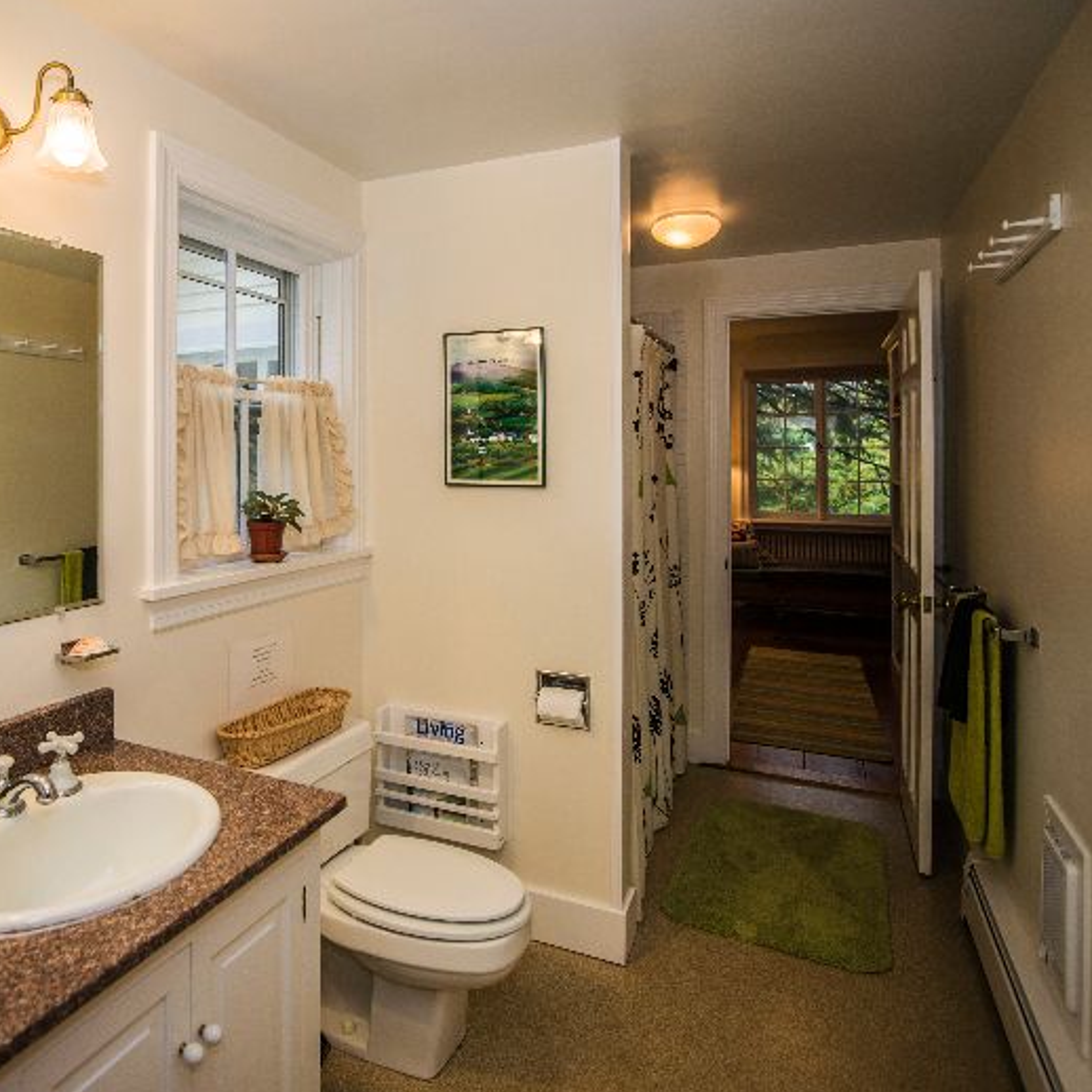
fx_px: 749
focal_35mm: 21
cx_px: 352
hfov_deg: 69.8
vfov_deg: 72.1
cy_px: 541
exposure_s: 1/60
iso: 100
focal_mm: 16
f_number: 2.8
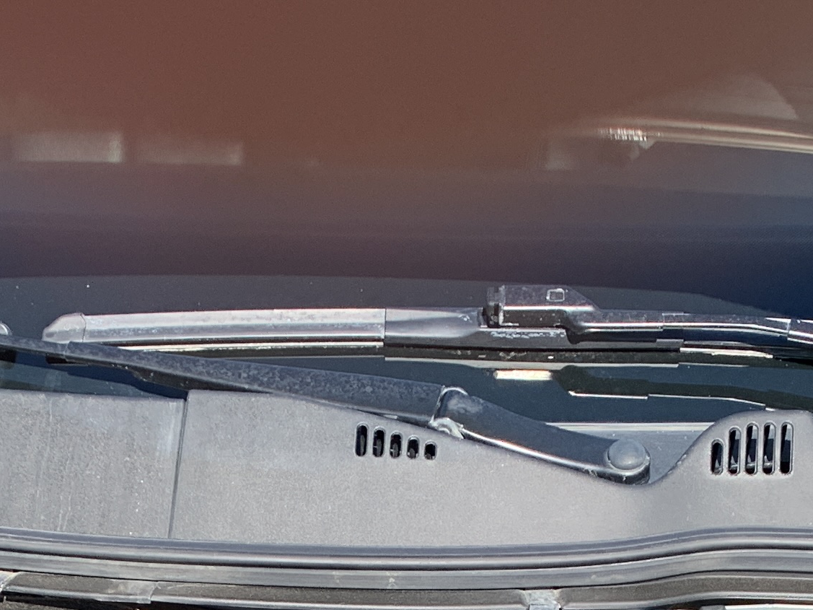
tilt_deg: -36.6
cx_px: 322
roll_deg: -1.0
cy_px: 1057
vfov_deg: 14.3
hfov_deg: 21.1
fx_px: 2184
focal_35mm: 93
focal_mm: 4.25
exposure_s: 1/587
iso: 25
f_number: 1.8
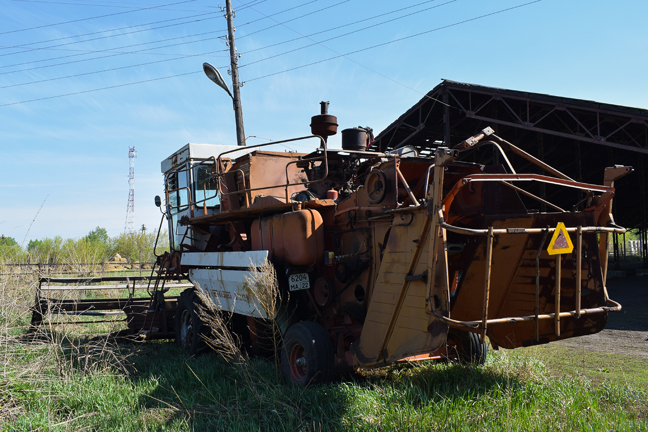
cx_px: 324
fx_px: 540
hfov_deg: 61.9
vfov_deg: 43.6
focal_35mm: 30
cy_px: 216
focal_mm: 20
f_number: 8
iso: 200
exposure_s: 1/250
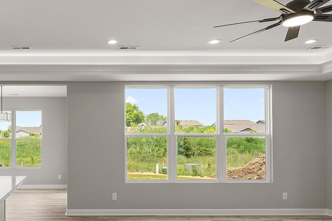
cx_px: 55
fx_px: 295
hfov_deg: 53.7
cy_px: 147
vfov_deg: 40.6
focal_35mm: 32
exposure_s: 1/15
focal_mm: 14
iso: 400
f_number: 9
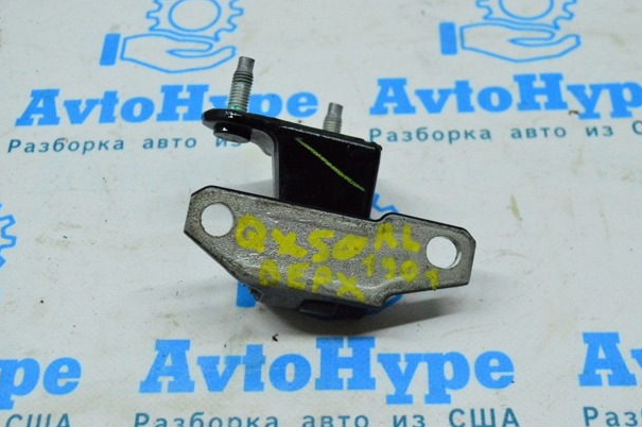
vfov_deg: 24.3
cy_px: 216
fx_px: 989
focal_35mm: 56
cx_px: 313
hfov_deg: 36.0
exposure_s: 1/640
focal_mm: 35
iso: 6400
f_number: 6.3
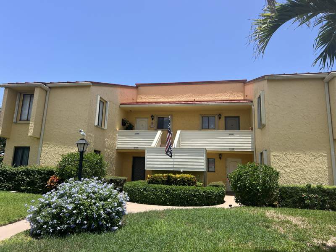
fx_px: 252
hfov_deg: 67.3
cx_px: 168
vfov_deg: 53.1
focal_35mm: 26
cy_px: 126
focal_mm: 5.7
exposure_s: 1/2994
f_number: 1.5
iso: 50
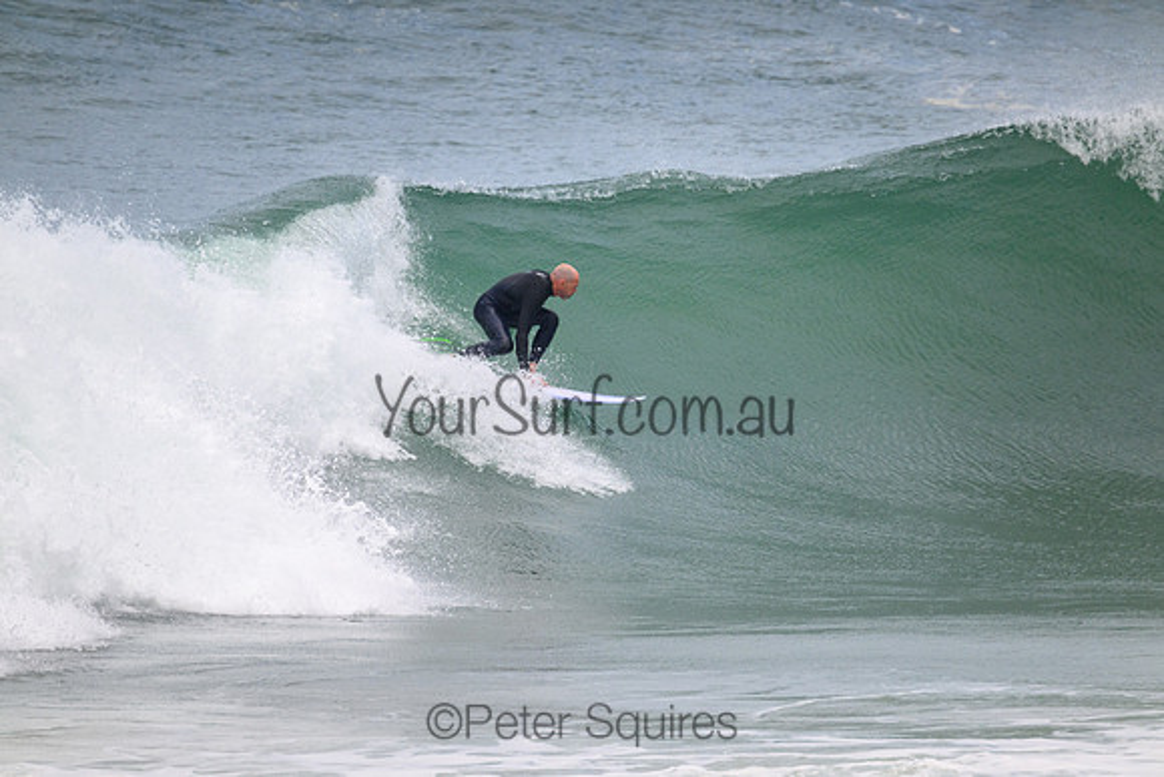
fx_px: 25872
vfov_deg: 1.7
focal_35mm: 800
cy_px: 388
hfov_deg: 2.6
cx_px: 582
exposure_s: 1/2000
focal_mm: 800
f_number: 11
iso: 900
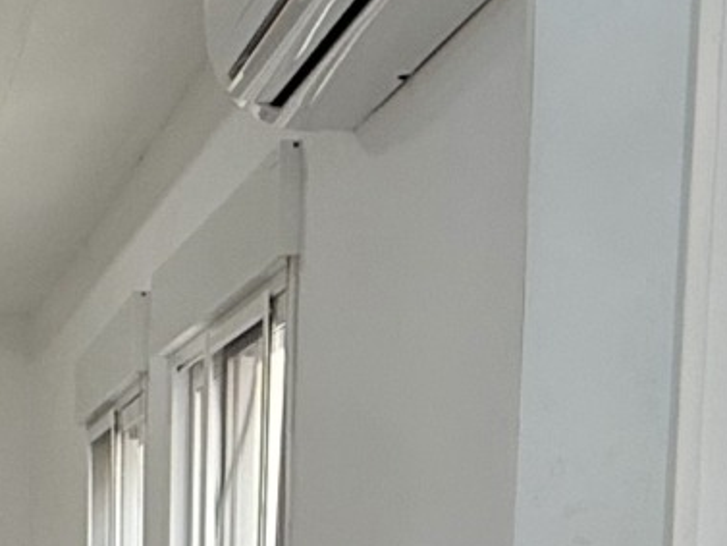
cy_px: 909
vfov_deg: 14.2
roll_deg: -0.3
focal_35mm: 95
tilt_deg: -7.9
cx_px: -64
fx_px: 1996
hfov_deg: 19.8
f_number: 2.2
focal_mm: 2.22
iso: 80
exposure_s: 1/100
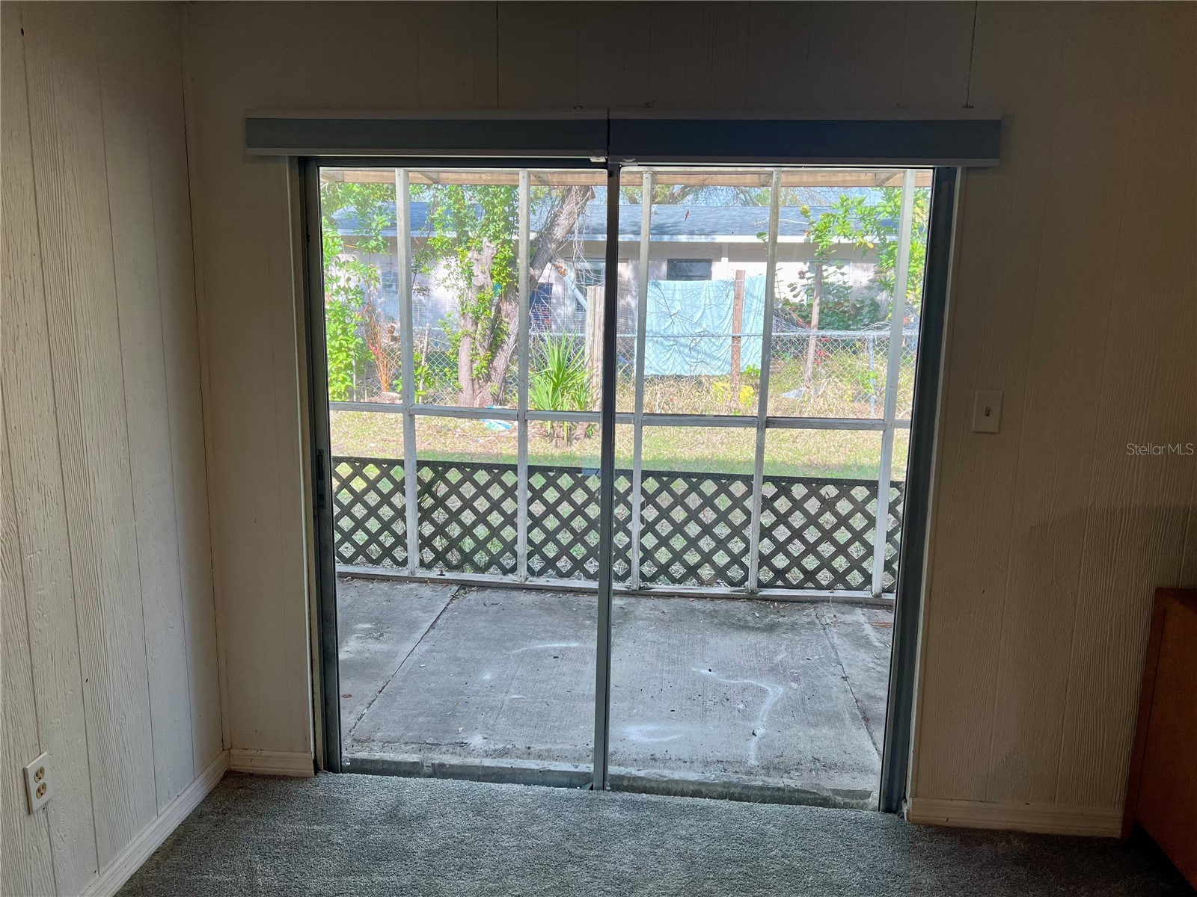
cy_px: 448
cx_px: 598
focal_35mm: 26
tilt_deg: -11.3
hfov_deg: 67.3
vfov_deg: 53.1
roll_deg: -0.3
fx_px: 899
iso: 50
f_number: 1.5
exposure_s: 1/397
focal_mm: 5.7
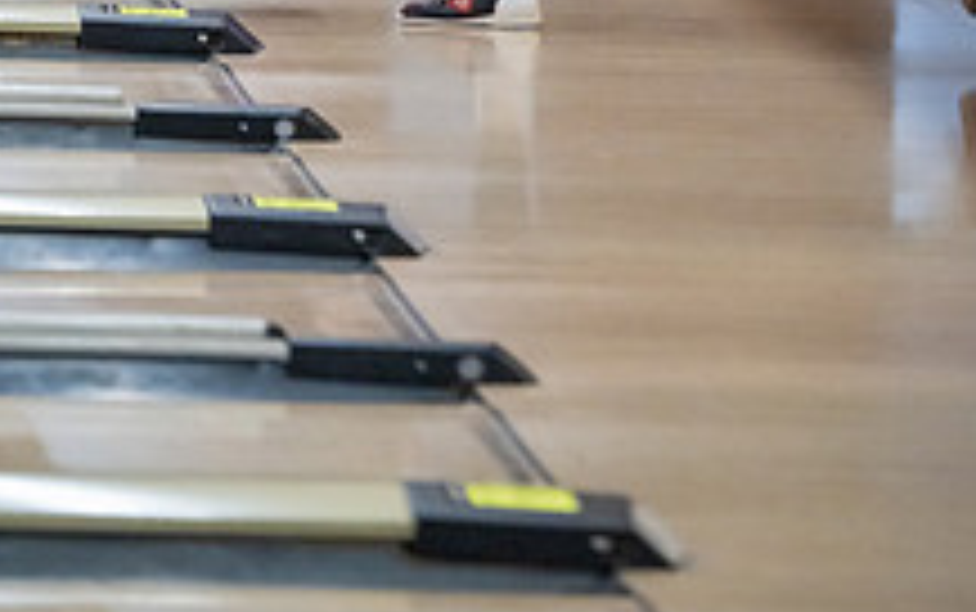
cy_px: -378
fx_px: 10408
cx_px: 544
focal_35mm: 391
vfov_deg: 3.4
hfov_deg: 5.4
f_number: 3.5
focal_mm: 185
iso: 4000
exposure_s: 1/800
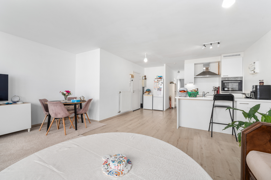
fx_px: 105
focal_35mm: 14
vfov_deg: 81.2
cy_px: 90
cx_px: 136
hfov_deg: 104.3
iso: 250
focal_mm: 14
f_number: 11
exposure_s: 1/250
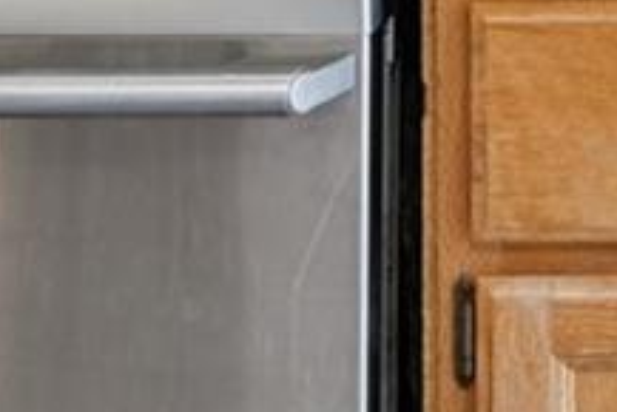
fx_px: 3790
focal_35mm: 221
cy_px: -858
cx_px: 1174
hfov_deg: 8.8
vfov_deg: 5.8
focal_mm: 30
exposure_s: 1/6
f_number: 8
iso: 400
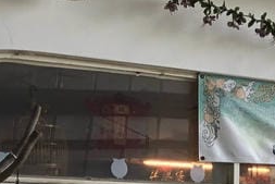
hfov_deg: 12.1
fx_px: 1055
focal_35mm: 138
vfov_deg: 9.8
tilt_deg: -0.6
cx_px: 648
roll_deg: -0.5
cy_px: 226
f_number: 1.8
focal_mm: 3.99
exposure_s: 1/124
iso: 20
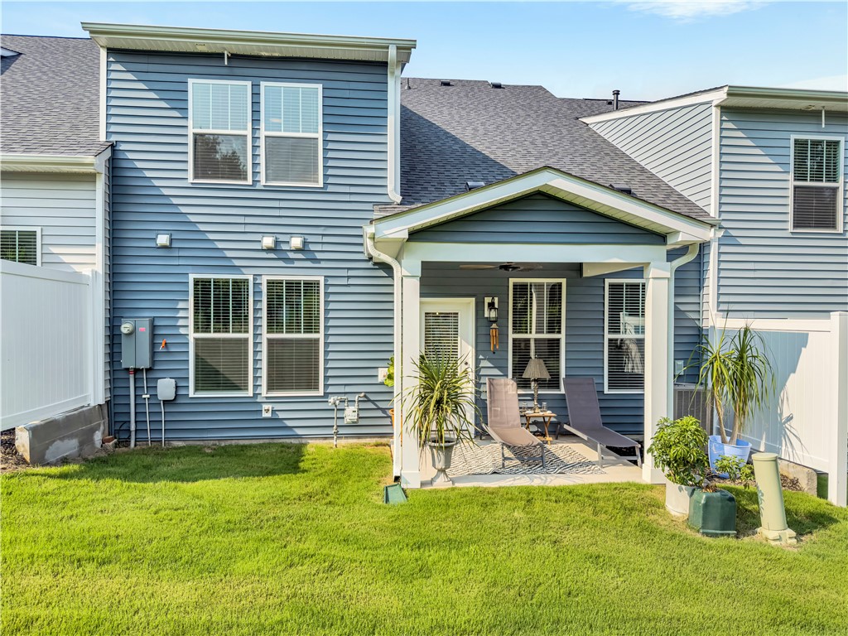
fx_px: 588
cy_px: 318
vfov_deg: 56.8
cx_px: 424
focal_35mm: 24
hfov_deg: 71.6
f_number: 1.8
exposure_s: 1/2500
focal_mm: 6.76
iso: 64
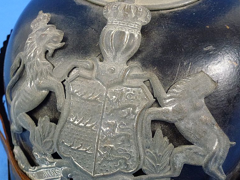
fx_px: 298
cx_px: 118
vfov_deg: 33.6
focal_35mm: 43
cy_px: 91
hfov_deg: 43.9
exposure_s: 1/60
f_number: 3.9
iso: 400
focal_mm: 7.4
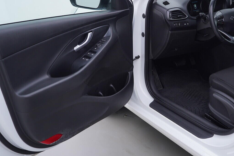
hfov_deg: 38.6
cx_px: 147
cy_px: 53
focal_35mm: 51
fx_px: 332
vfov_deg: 26.4
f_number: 3.5
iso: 125
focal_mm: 24
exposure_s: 1/60
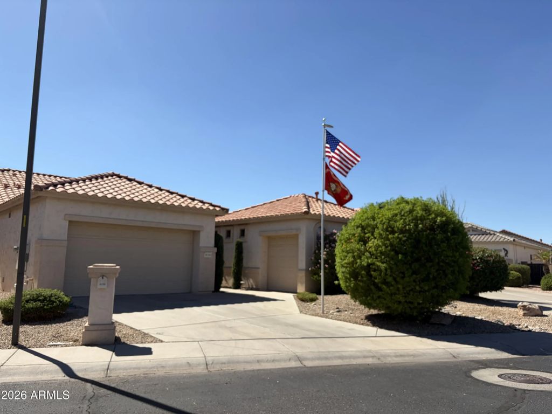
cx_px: 276
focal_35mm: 26
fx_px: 415
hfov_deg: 67.3
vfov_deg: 53.1
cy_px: 207
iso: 50
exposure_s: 1/4608
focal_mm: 5.96
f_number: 1.6
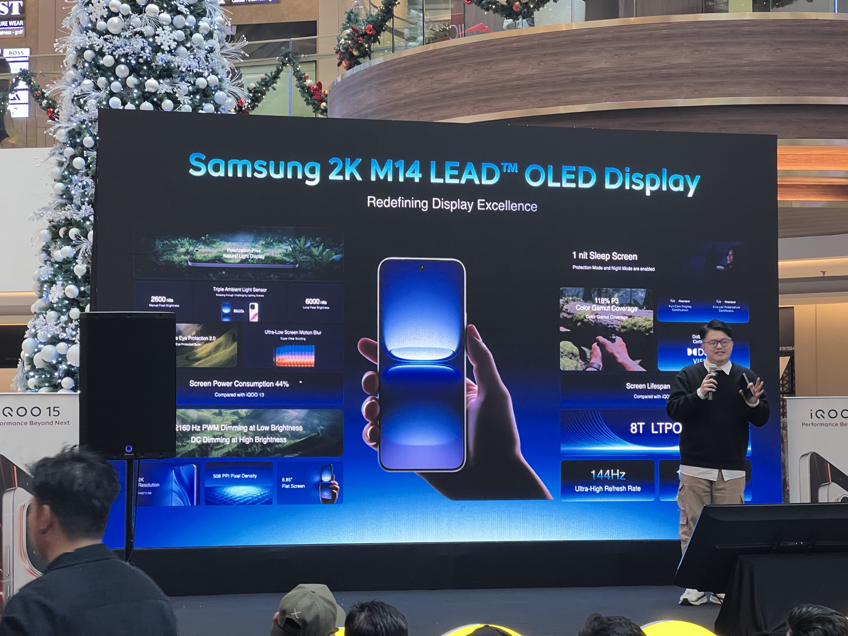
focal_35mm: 77
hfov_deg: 25.3
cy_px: 318
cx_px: 424
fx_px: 1886
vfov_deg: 19.1
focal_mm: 9
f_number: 2.8
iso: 320
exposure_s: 1/60
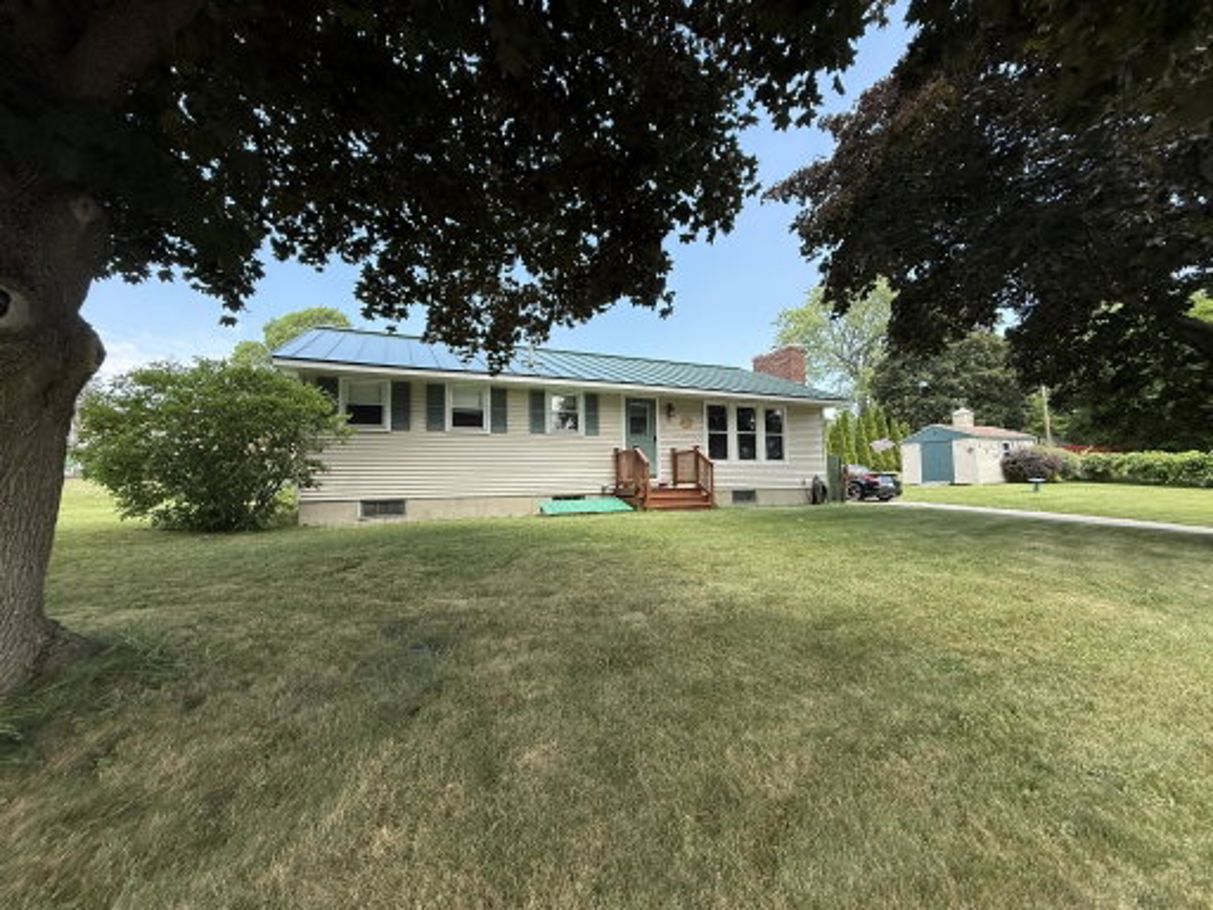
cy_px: 455
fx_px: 491
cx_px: 606
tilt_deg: +2.9
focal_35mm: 14
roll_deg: +0.6
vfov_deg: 85.7
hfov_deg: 102.1
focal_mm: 2.22
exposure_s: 1/638
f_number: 2.2
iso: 64
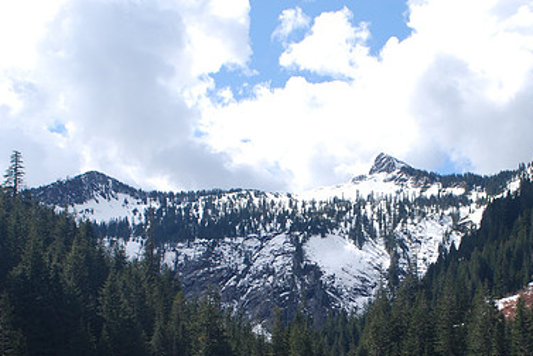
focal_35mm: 60
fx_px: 889
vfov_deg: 22.5
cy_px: 263
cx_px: 327
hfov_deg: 33.2
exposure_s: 1/200
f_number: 10
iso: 200
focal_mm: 26
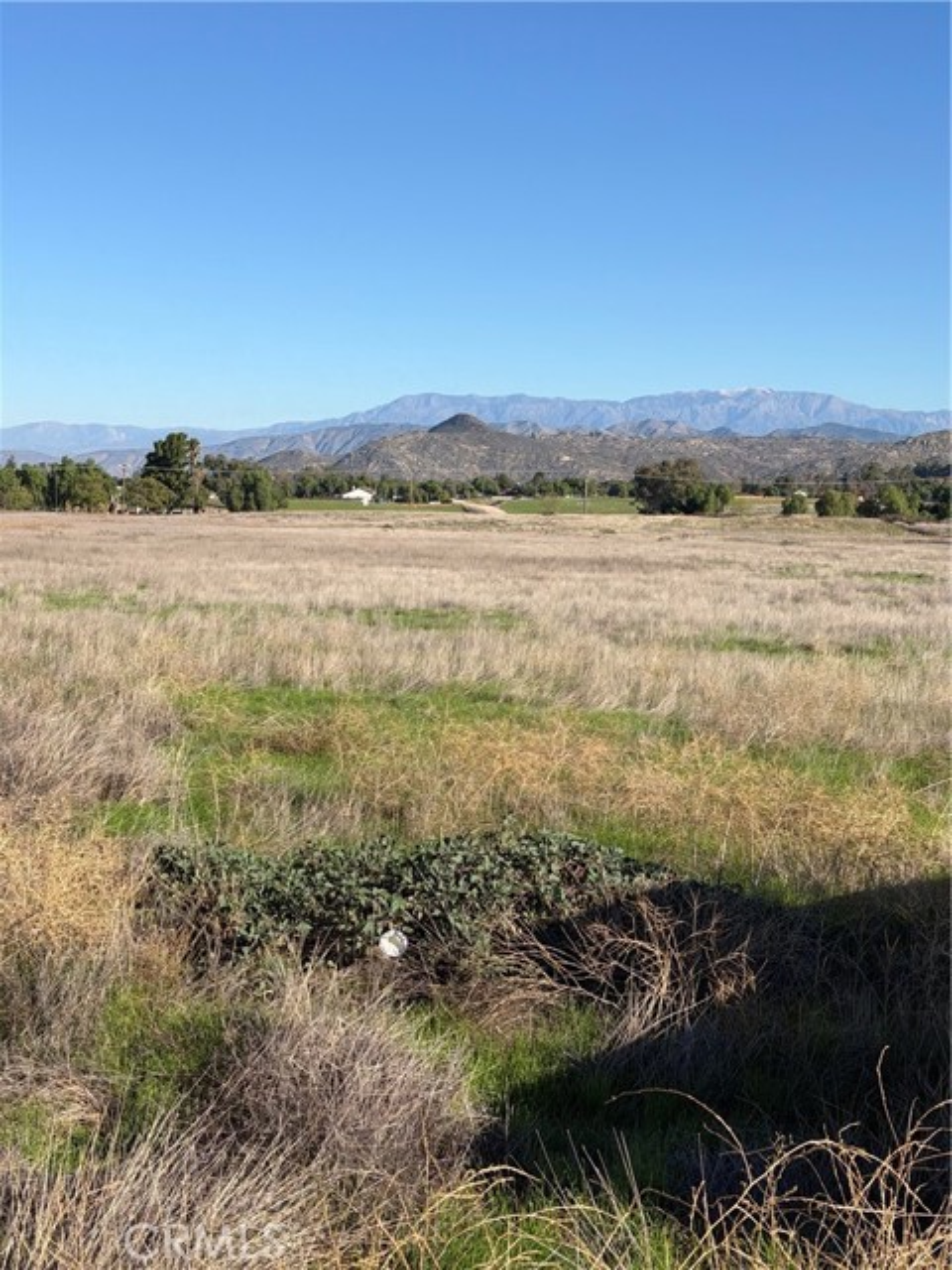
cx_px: 476
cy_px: 635
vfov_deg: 39.7
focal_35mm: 48
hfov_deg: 30.3
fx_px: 1760
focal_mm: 6.76
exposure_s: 1/4878
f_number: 1.78
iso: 64
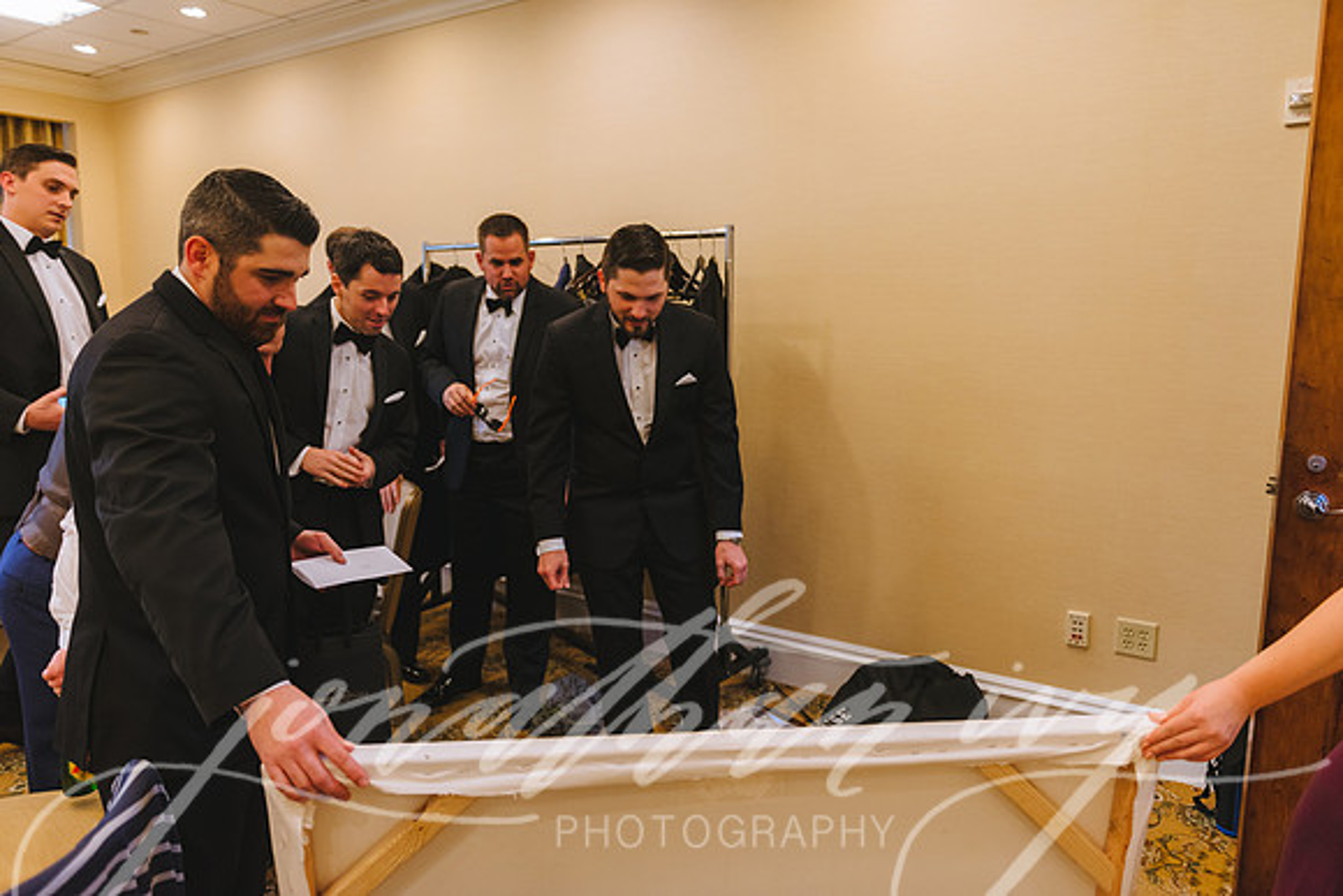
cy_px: 448
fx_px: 970
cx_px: 672
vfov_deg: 49.6
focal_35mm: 26
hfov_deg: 69.4
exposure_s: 1/400
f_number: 2.8
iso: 1250
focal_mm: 26
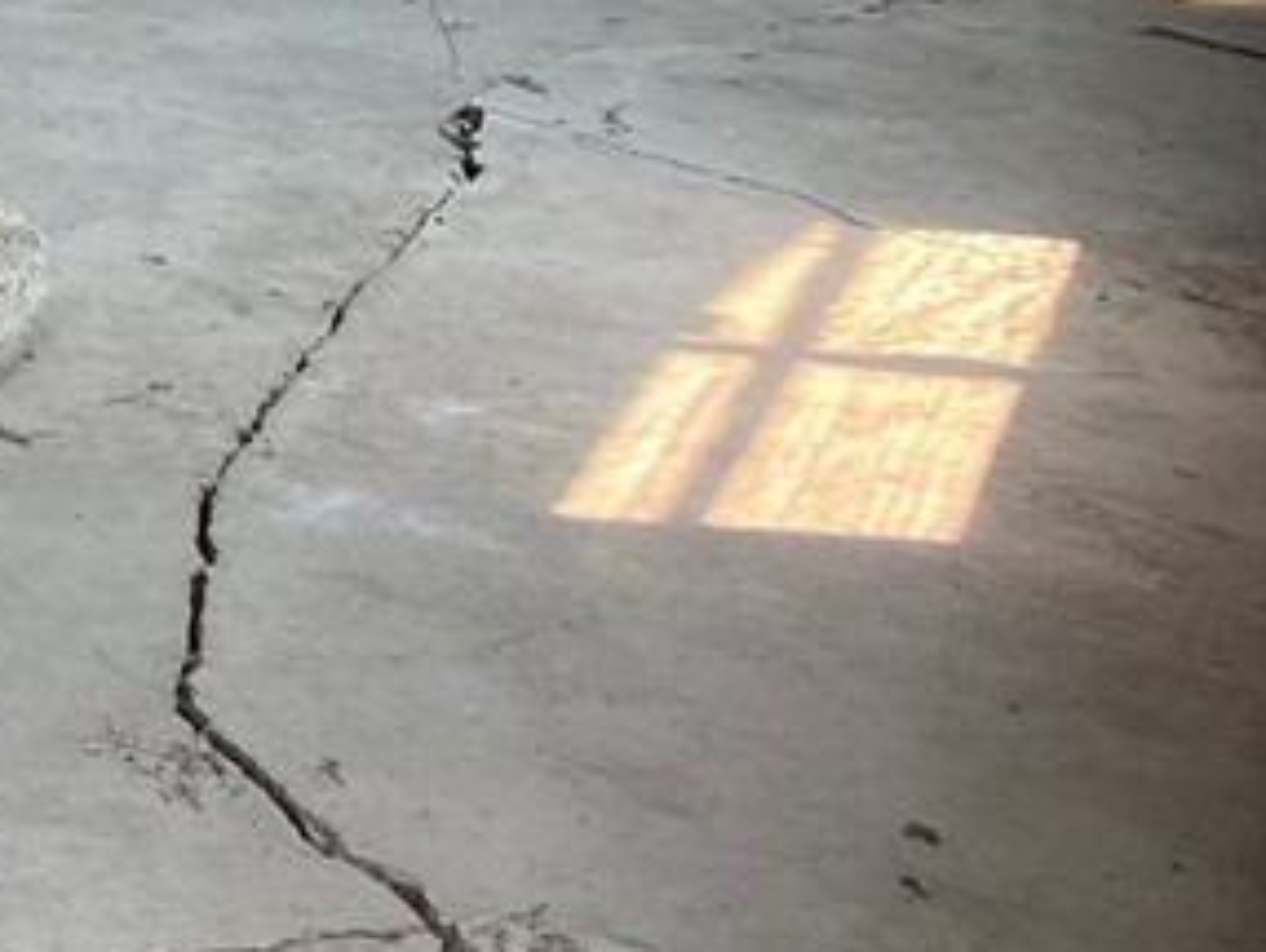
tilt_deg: -10.0
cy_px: -443
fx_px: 3404
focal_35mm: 93
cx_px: -987
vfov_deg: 14.9
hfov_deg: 17.3
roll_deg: +0.3
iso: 64
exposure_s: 1/155
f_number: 1.5
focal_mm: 5.7
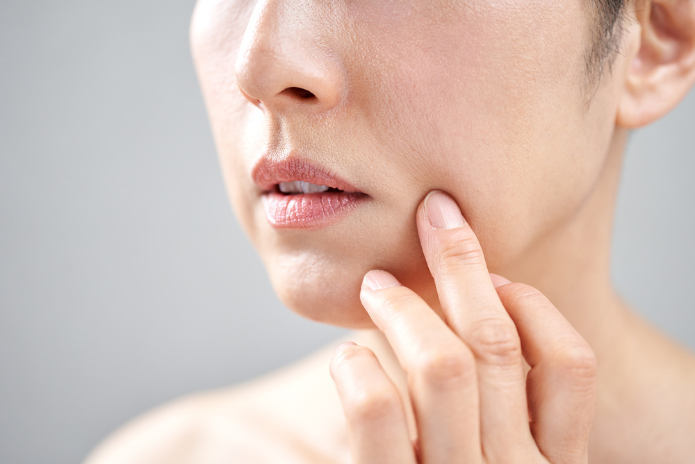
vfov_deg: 19.5
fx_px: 1351
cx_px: 348
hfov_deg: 28.8
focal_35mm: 70
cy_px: 232
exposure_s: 1/250
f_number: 2.8
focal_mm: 70
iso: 400
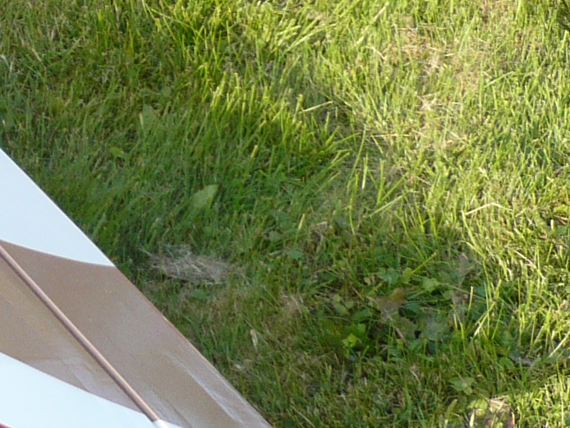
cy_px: 40
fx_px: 2916
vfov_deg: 8.4
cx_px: -264
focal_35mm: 177
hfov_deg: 10.8
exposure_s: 1/200
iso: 100
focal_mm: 6.6
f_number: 3.3
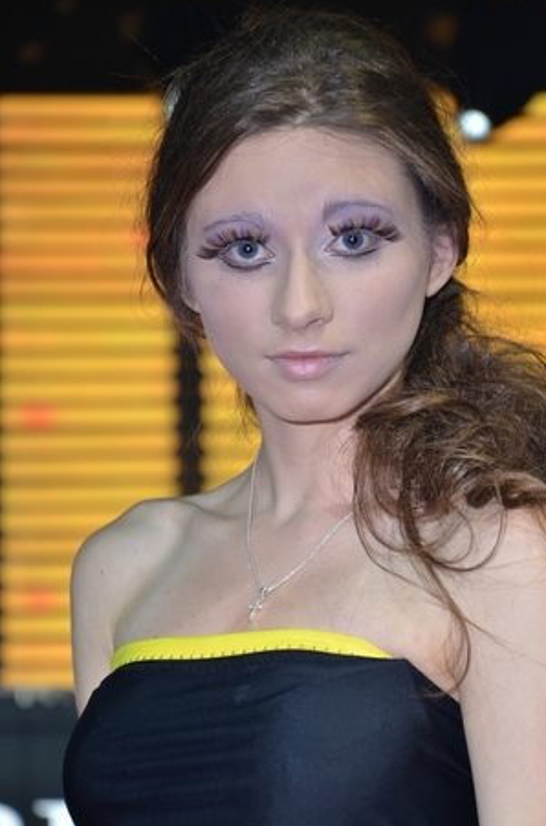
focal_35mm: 182
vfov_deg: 11.4
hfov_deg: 7.5
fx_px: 4156
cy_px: 434
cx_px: 313
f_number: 6.3
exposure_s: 1/60
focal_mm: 105
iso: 640
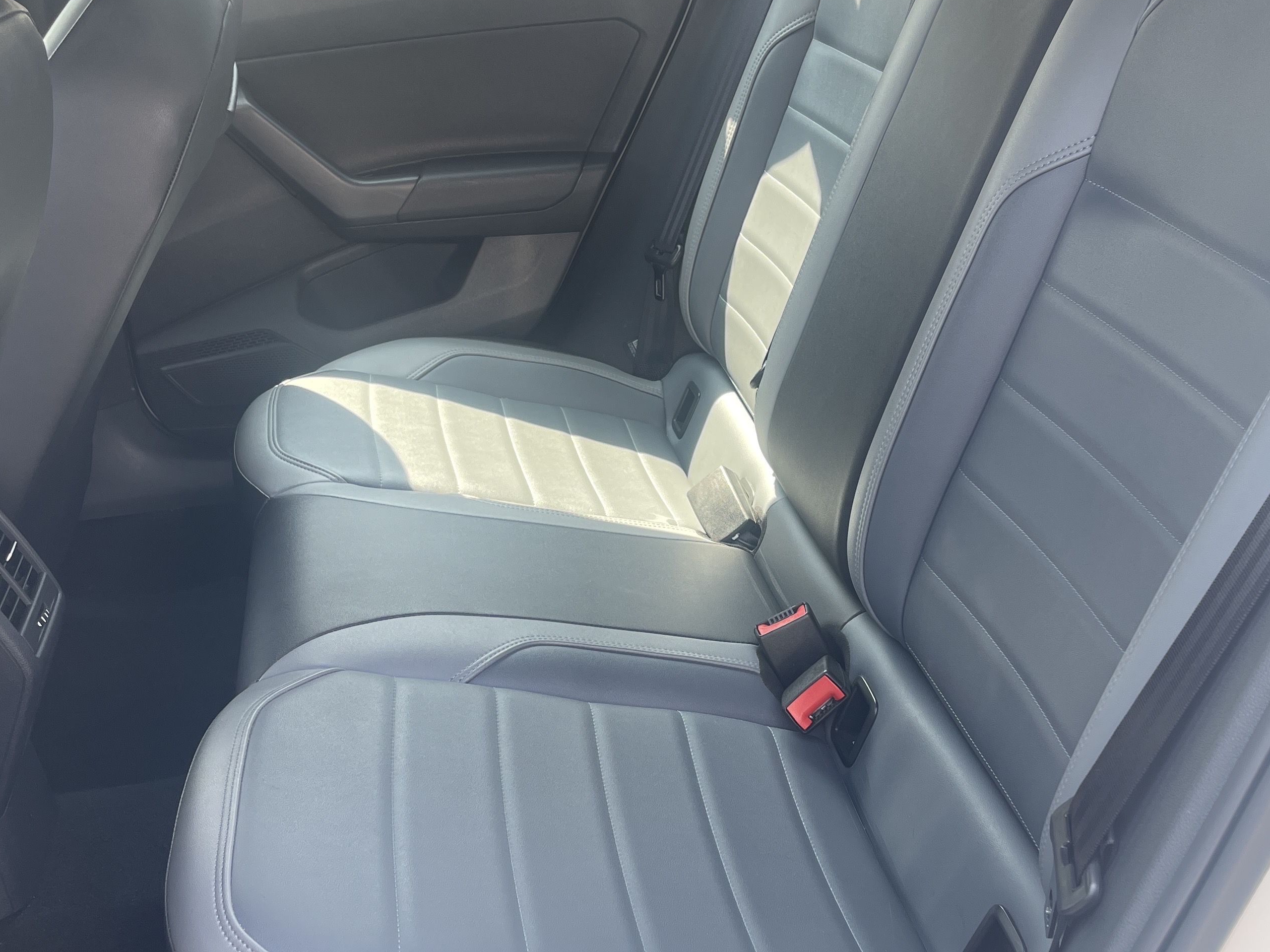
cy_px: 529
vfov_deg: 35.9
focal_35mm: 40
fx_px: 1468
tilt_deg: -27.0
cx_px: 708
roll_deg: +1.4
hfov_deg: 46.7
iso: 40
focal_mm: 5.1
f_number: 1.6
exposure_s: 1/121
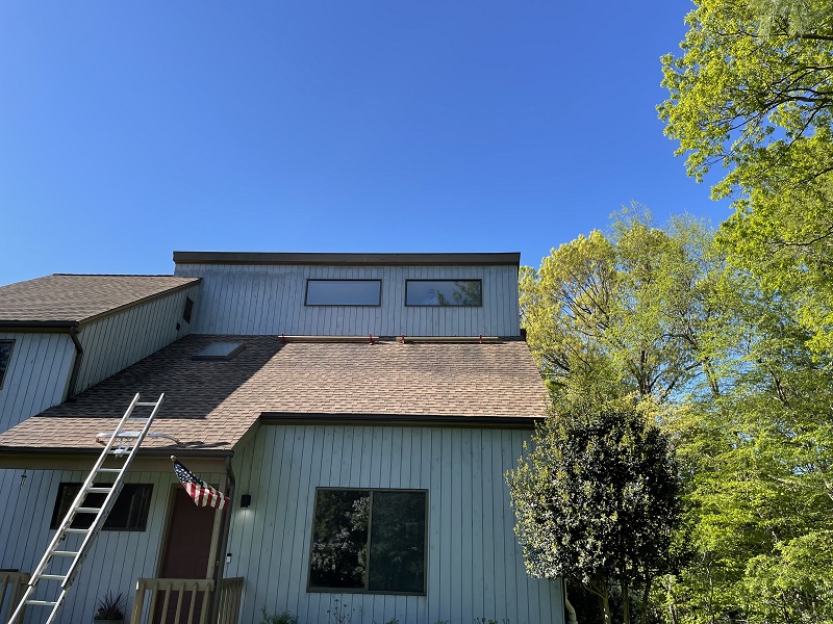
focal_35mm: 26
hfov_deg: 67.3
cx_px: 416
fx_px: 626
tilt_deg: +22.7
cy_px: 312
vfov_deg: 53.1
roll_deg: -1.3
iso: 32
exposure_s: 1/1689
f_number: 1.6
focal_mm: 4.2
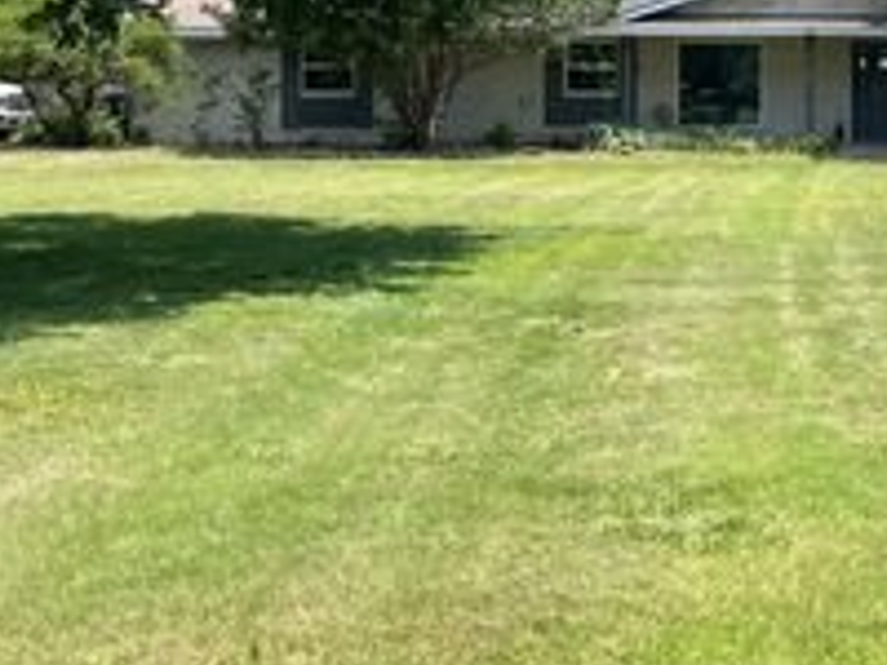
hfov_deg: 28.4
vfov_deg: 21.9
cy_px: 33
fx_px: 1666
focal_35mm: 65
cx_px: 843
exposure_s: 1/2463
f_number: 1.6
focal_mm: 5.1
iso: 50
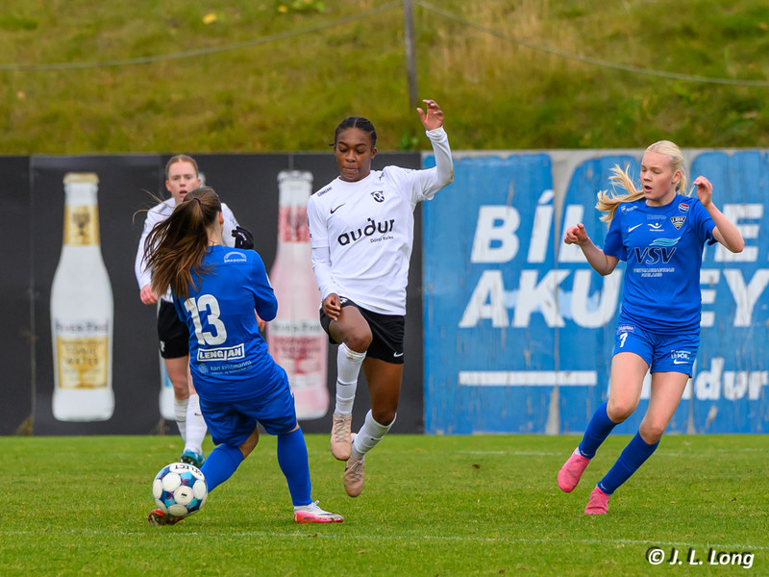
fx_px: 17373
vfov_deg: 1.9
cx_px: 349
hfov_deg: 2.5
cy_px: 395
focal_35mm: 782
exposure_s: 1/1000
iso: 1000
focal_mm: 350
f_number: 6.3
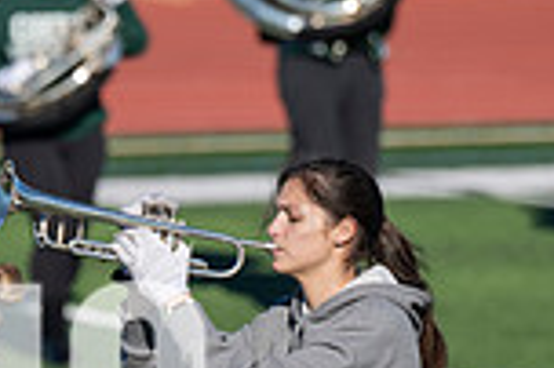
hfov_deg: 2.7
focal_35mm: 765
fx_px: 11760
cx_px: -69
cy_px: 454
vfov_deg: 1.8
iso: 160
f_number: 4
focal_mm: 200
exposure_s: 1/2000
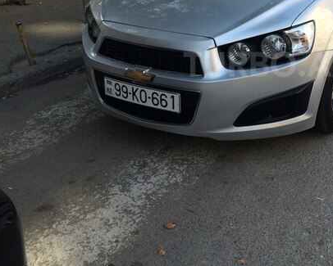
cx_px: 267
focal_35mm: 46
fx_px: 453
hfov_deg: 38.8
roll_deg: -0.7
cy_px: 64
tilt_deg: -16.2
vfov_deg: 32.1
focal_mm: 4.15
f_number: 2.2
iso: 32
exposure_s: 1/370
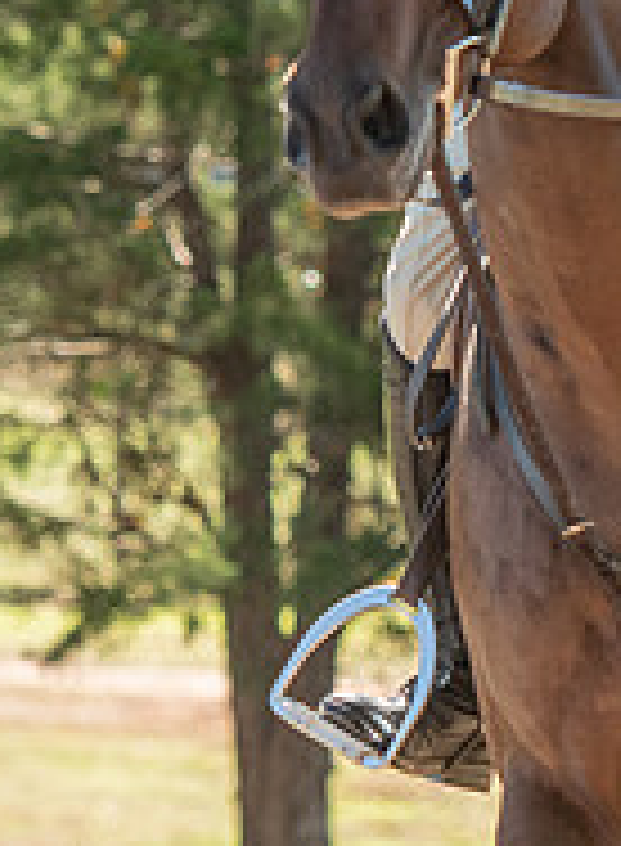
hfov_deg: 2.5
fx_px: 14043
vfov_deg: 3.5
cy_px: 227
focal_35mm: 579
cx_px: 390
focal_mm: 110
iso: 280
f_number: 4
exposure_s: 1/320
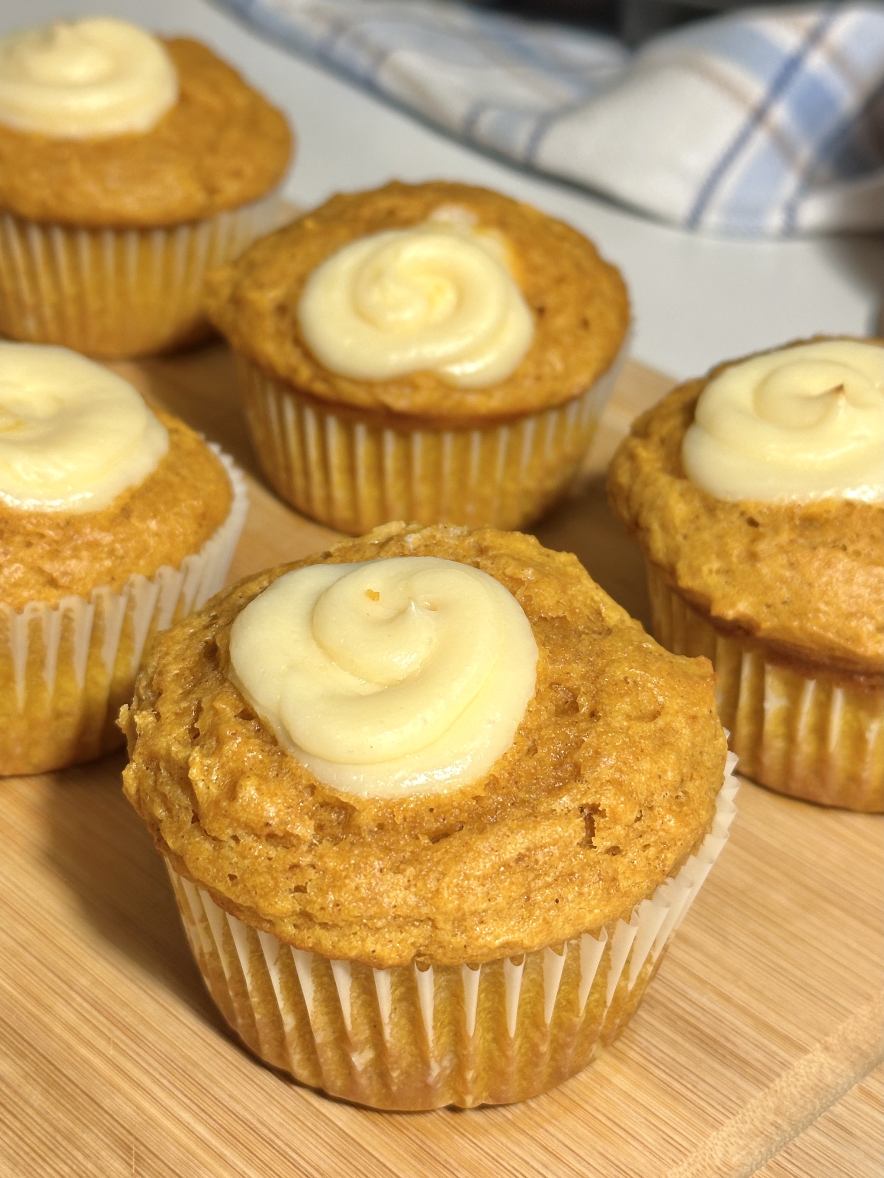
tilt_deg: -30.5
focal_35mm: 48
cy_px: 589
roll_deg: -0.5
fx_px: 1634
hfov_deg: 30.3
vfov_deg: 39.7
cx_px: 442
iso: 80
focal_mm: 6.86
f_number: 1.78
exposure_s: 1/60
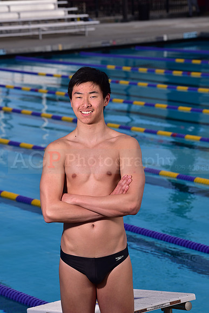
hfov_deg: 10.6
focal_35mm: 130
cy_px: 156
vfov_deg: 15.8
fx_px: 1131
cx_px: 104
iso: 80
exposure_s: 1/250
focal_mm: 130
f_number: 8
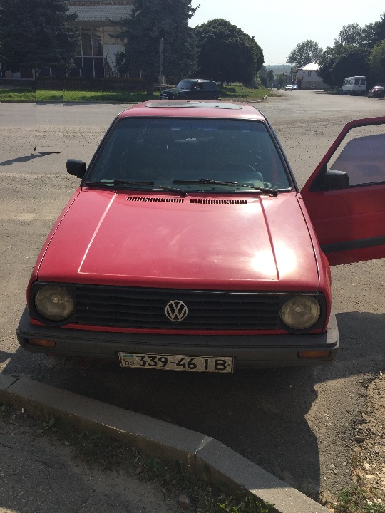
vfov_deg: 61.7
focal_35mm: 29
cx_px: 192
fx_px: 430
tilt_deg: -21.5
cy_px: 256
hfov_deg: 48.2
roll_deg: -1.4
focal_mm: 4.15
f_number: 2.2
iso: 32
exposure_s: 1/2326
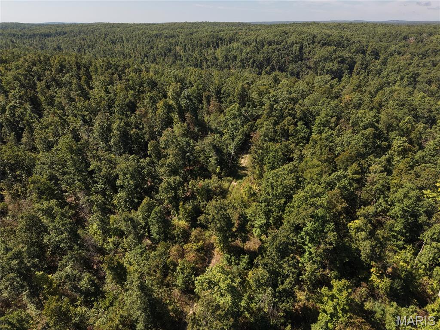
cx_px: 220
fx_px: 305
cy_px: 165
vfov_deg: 56.8
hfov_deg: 71.6
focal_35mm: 24
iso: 170
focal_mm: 8.67
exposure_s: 1/80
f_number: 1.8
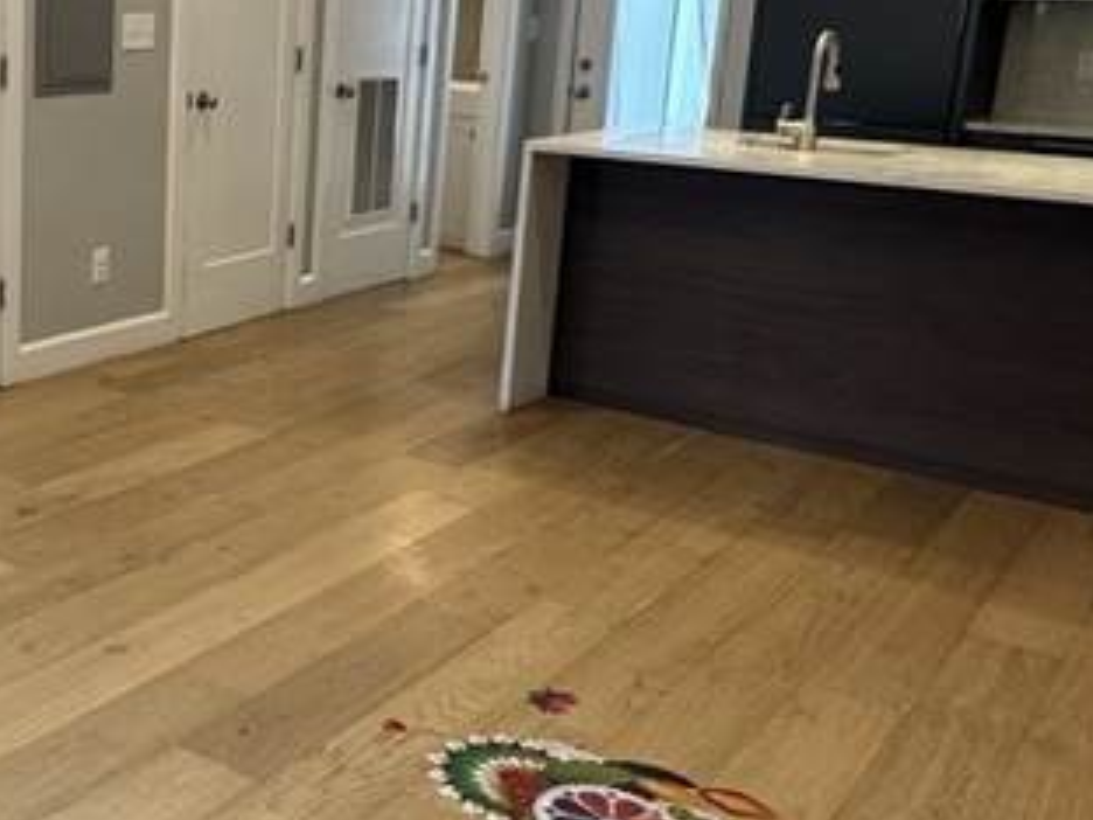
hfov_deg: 37.9
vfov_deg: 31.4
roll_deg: -1.0
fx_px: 1452
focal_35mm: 46
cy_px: 322
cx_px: 70
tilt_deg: -13.6
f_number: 2.2
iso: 250
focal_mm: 2.22
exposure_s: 1/120
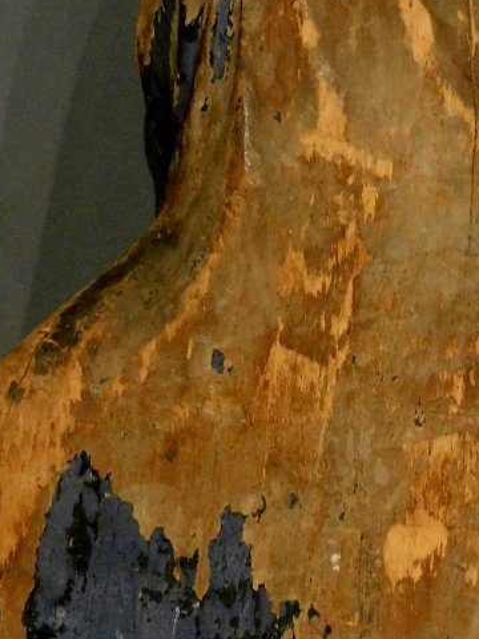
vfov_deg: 19.6
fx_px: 1845
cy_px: 407
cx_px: 397
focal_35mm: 100
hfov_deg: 14.7
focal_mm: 7.2
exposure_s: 1/30
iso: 360
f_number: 3.8
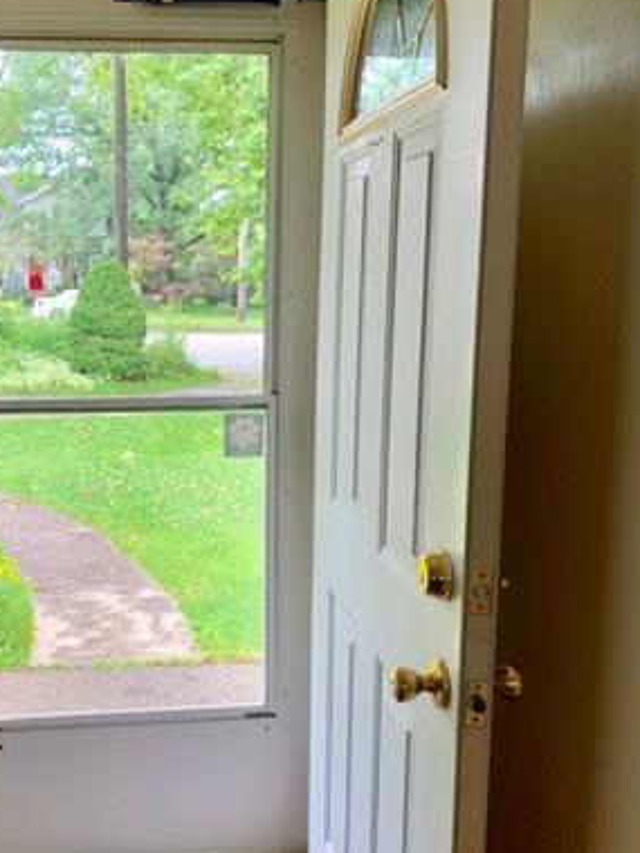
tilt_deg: -9.8
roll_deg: -0.3
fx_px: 1011
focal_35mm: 41
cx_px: 166
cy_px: 460
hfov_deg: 34.5
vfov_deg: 45.7
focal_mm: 4.25
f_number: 1.8
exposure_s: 1/121
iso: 32
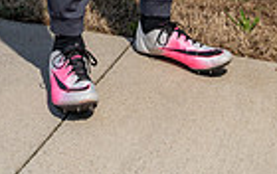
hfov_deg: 24.2
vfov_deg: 12.5
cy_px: -225
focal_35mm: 85
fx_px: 643
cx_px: 91
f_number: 5.6
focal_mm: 26
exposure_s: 1/125
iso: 100
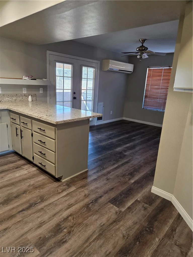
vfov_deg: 73.9
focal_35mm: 23
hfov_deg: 58.9
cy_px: 128
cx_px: 96
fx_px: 171
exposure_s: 1/120
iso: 160
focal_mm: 5.4
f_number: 1.8
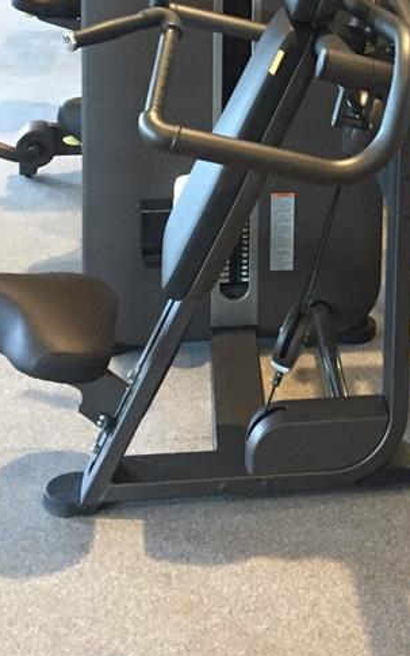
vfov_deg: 25.2
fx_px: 1359
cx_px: 388
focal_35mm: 76
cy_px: -65
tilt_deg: -7.0
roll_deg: -1.0
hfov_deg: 16.9
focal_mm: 4.15
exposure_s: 1/30
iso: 200
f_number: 2.2
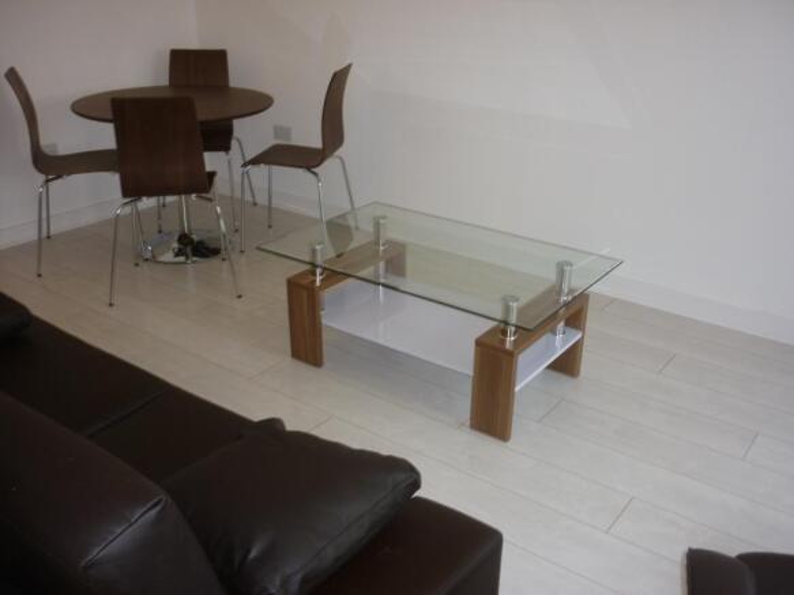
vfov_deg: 42.9
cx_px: 397
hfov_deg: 55.4
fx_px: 757
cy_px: 298
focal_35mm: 33
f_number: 2.8
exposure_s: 1/30
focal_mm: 5.5
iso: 100
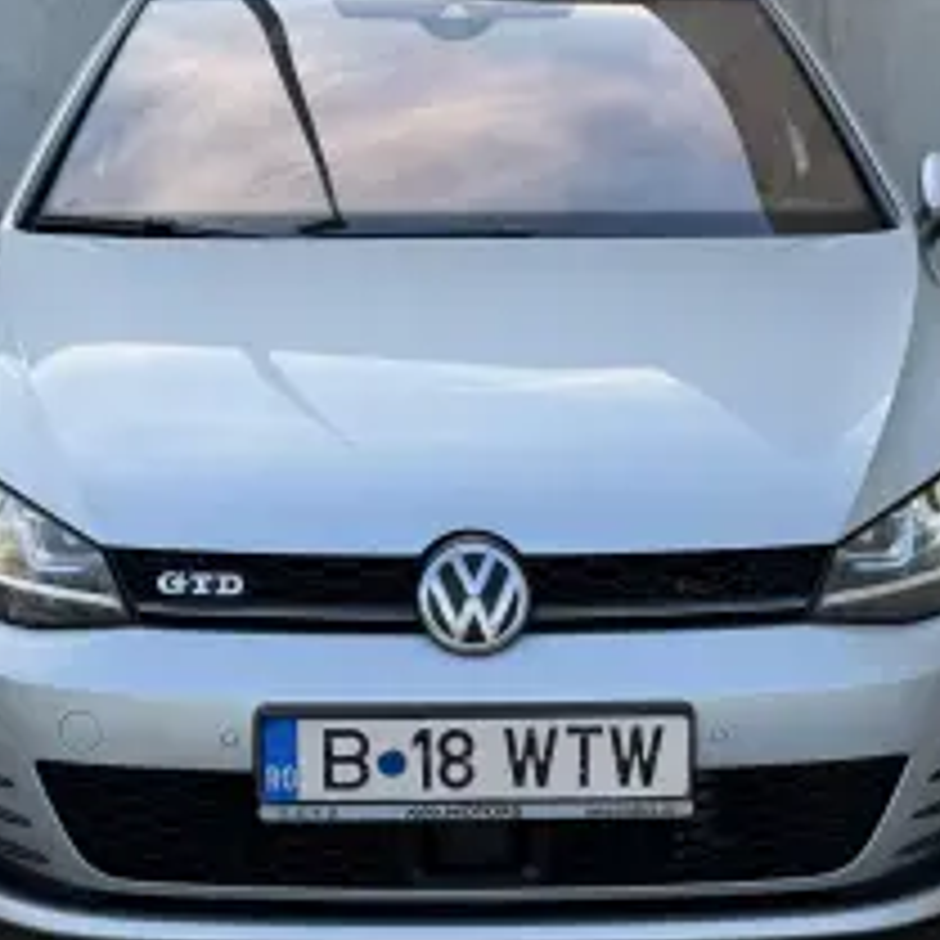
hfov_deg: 23.7
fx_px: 2243
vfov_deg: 23.7
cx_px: 468
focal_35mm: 73
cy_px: 445
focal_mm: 6.76
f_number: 1.78
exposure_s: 1/1883
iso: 80
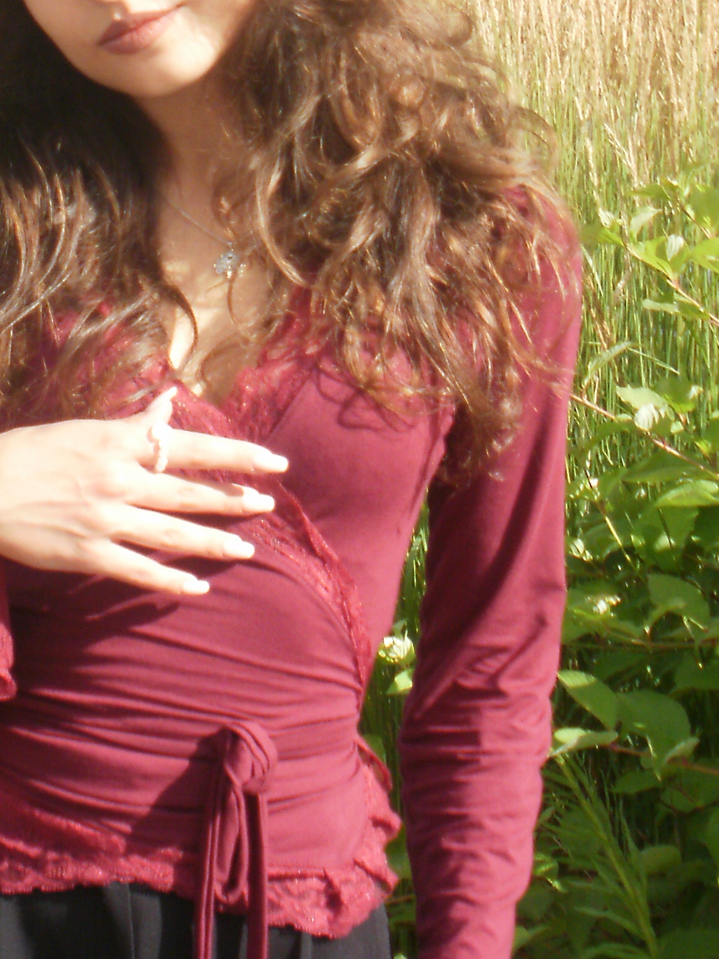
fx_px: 2548
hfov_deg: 16.0
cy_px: 19
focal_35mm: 92
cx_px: 163
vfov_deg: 20.7
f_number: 3.5
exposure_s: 1/500
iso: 100
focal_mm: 6.3
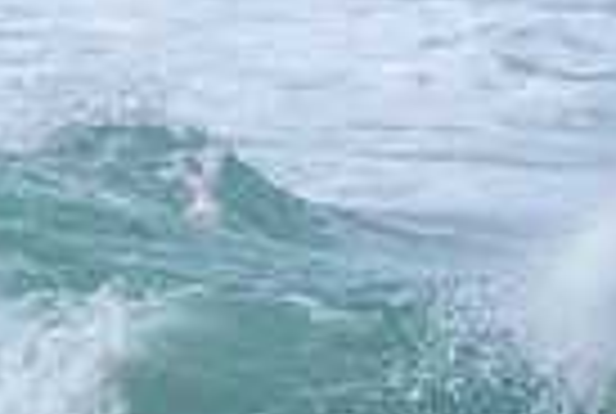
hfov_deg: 0.7
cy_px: 637
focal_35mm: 3166
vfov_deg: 0.4
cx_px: -184
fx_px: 54292
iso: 400
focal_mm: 500
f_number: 5.6
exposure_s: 1/1000
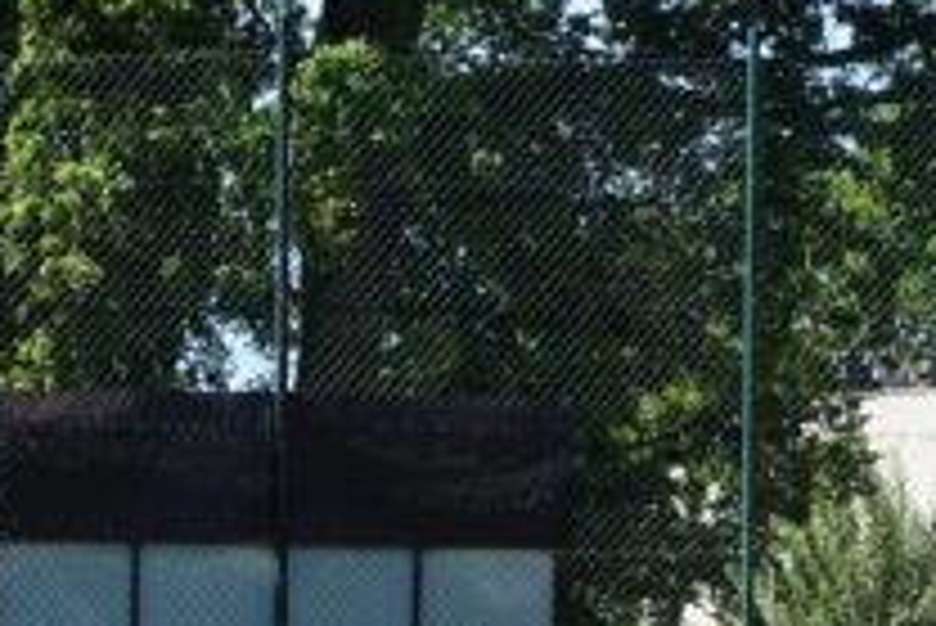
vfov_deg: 5.1
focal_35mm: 268
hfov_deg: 7.5
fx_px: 6973
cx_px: -580
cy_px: 1144
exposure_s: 1/320
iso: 125
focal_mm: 17.9
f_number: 5.6
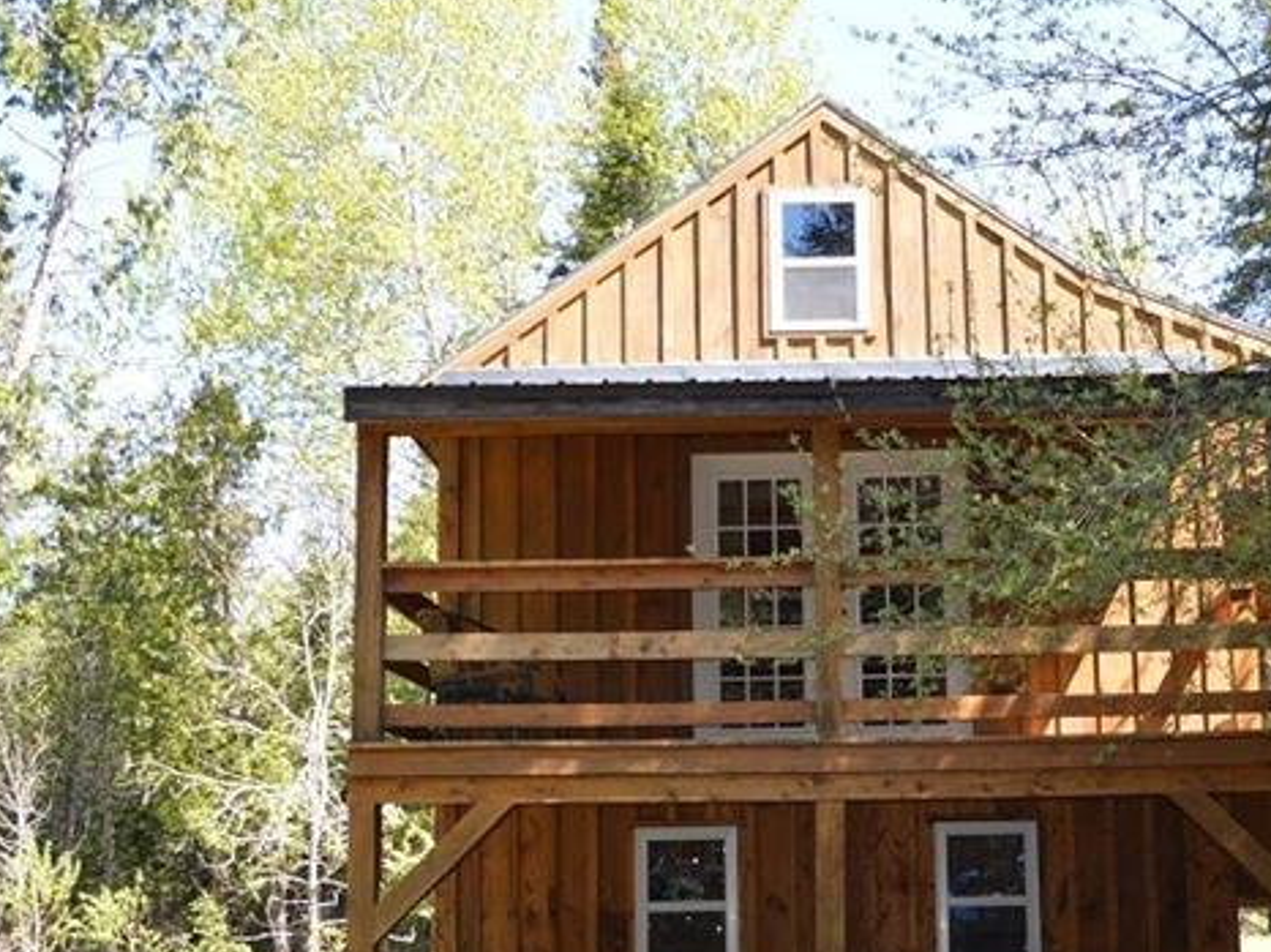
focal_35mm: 57
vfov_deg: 25.5
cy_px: 603
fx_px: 2092
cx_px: 813
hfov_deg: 33.6
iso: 100
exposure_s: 1/125
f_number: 4
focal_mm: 18
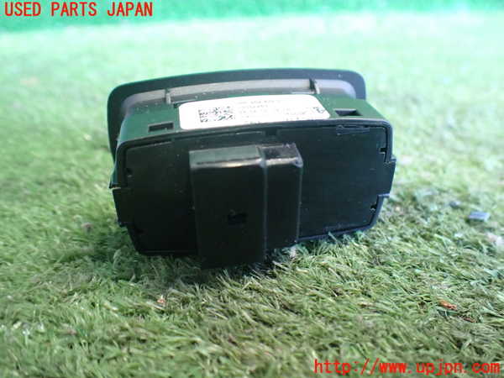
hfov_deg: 60.0
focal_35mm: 30
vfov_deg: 46.8
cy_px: 189
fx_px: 437
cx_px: 252
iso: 1000
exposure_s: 1/30
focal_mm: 5.4
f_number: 2.3
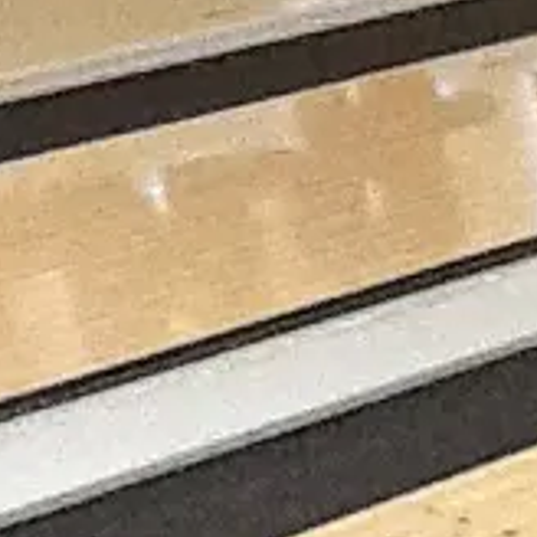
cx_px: 707
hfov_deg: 10.3
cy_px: -544
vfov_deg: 9.8
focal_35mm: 166
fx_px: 2913
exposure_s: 1/30
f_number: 2.4
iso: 320
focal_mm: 2.03
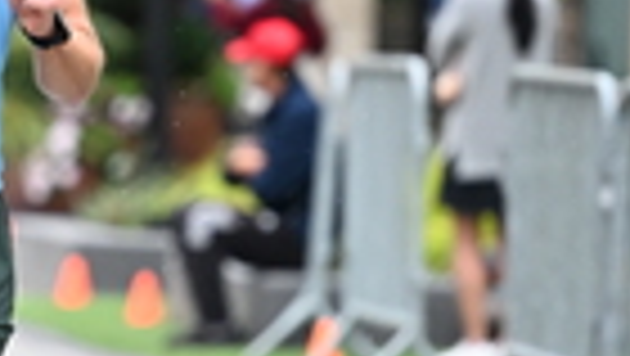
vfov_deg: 1.9
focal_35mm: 658
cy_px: 140
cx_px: 52
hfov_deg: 3.3
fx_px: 11000
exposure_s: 1/1600
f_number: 2.8
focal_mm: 160
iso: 1250
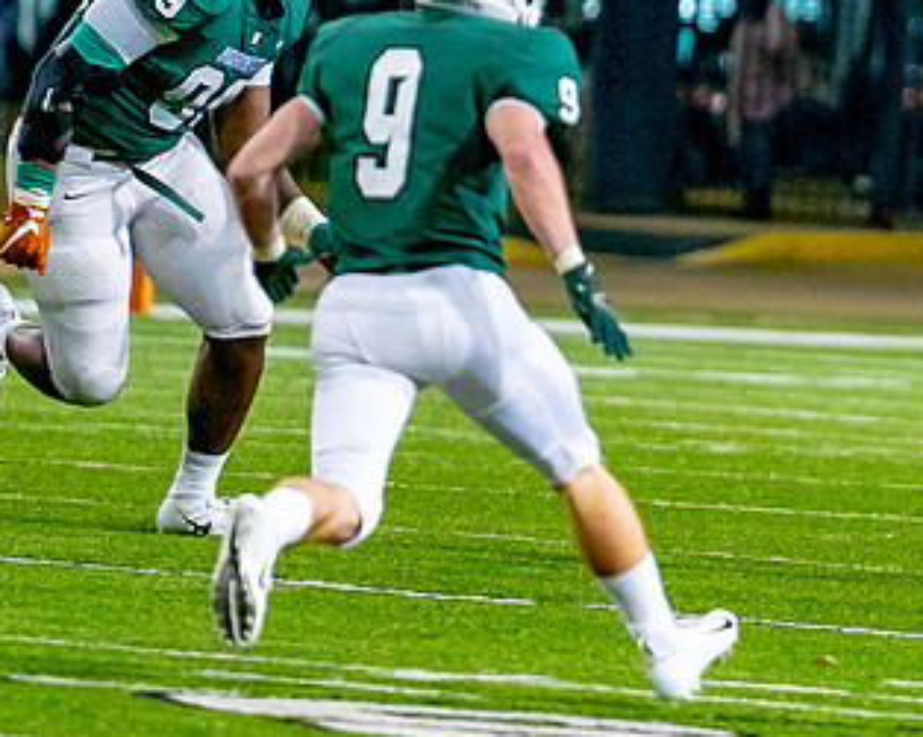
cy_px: 93
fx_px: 22475
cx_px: 1421
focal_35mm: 823
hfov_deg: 2.3
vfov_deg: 1.9
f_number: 2.8
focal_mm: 200
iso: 5000
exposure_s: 1/1000
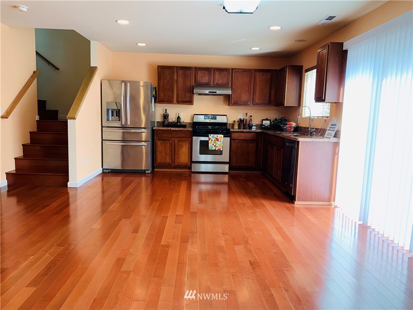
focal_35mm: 26
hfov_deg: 67.3
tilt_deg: -7.6
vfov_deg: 53.1
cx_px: 206
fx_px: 310
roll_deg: -1.7
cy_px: 155
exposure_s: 1/60
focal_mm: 4.25
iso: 50
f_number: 1.8
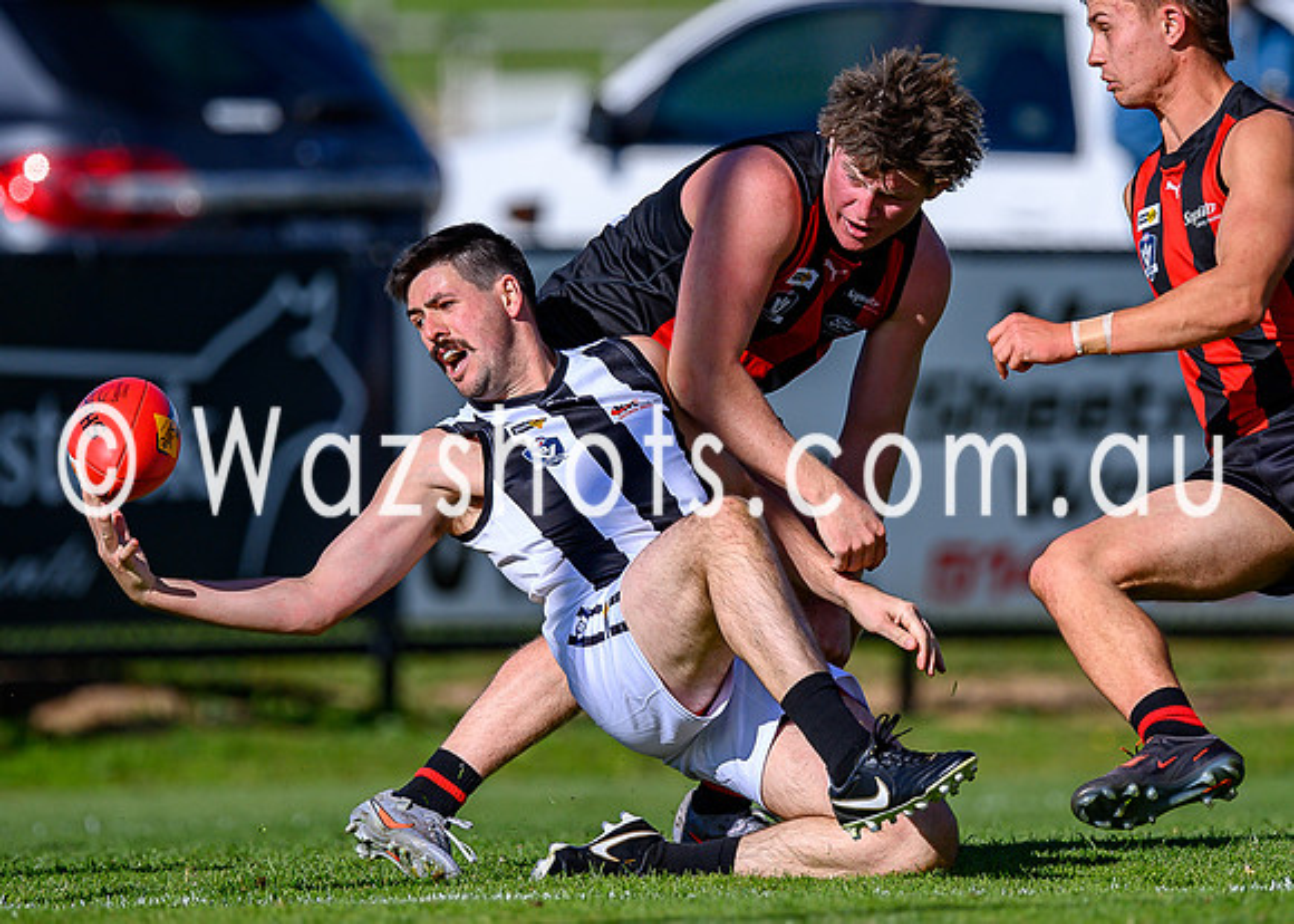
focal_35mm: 902
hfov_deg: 2.2
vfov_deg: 1.6
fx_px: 33127
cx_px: 764
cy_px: 345
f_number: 4
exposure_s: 1/3200
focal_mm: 500
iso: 220
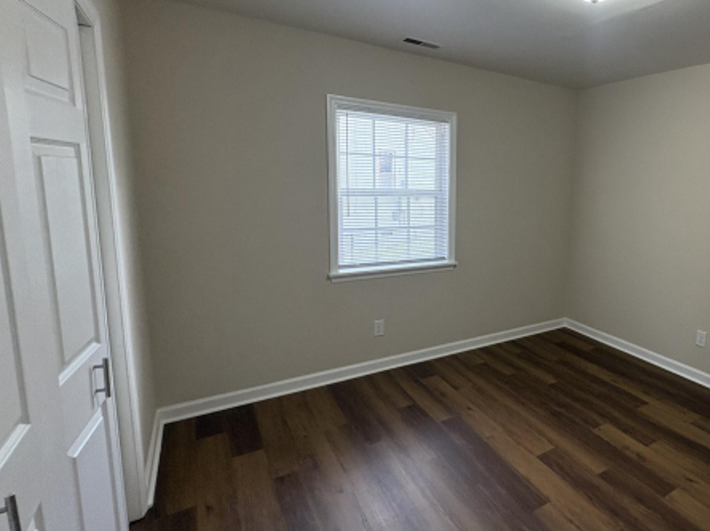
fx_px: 430
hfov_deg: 73.9
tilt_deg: -8.3
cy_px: 244
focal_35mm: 21
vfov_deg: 63.3
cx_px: 526
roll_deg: -2.3
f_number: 2.2
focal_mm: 2.22
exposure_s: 1/120
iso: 400
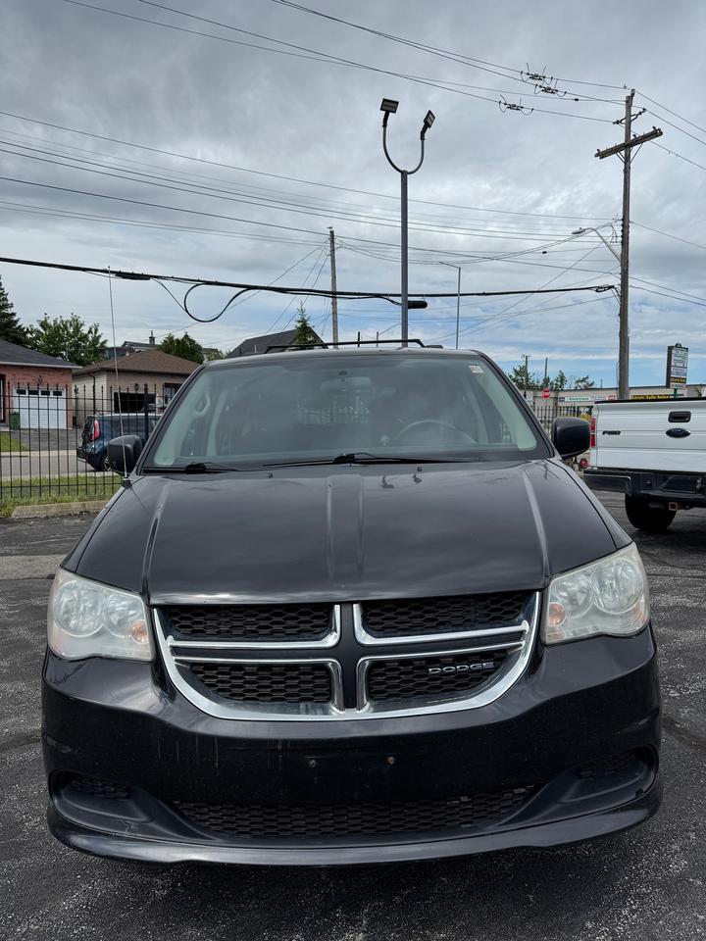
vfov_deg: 71.6
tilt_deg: -3.3
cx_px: 353
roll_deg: -0.6
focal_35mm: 24
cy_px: 470
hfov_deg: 56.8
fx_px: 653
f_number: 1.78
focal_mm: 6.76
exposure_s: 1/5348
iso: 80
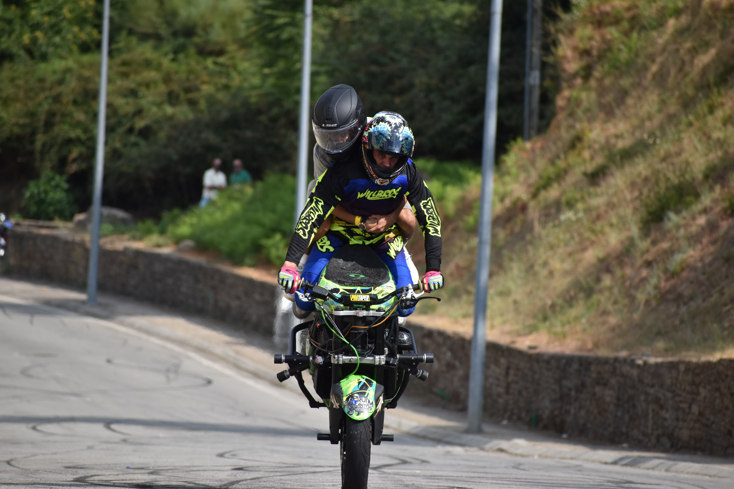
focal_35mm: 345
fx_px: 7034
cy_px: 244
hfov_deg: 6.0
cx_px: 367
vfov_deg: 4.0
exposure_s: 1/1600
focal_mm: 230
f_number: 5.6
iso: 400
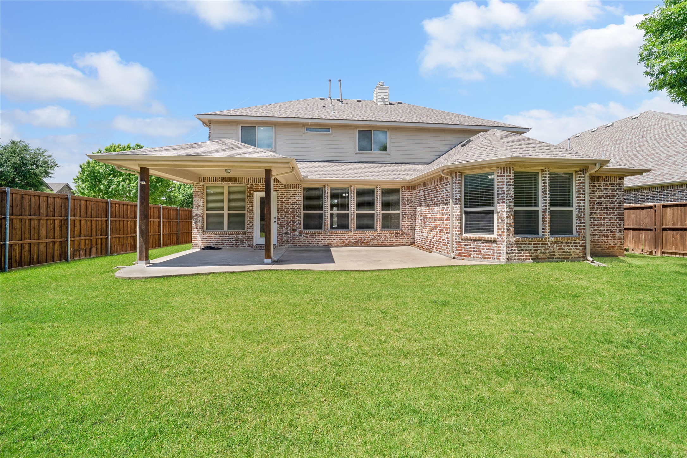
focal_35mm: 13
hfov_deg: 108.3
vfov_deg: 85.4
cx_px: 344
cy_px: 229
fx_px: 248
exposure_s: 1/1600
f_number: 9
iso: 800
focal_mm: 13
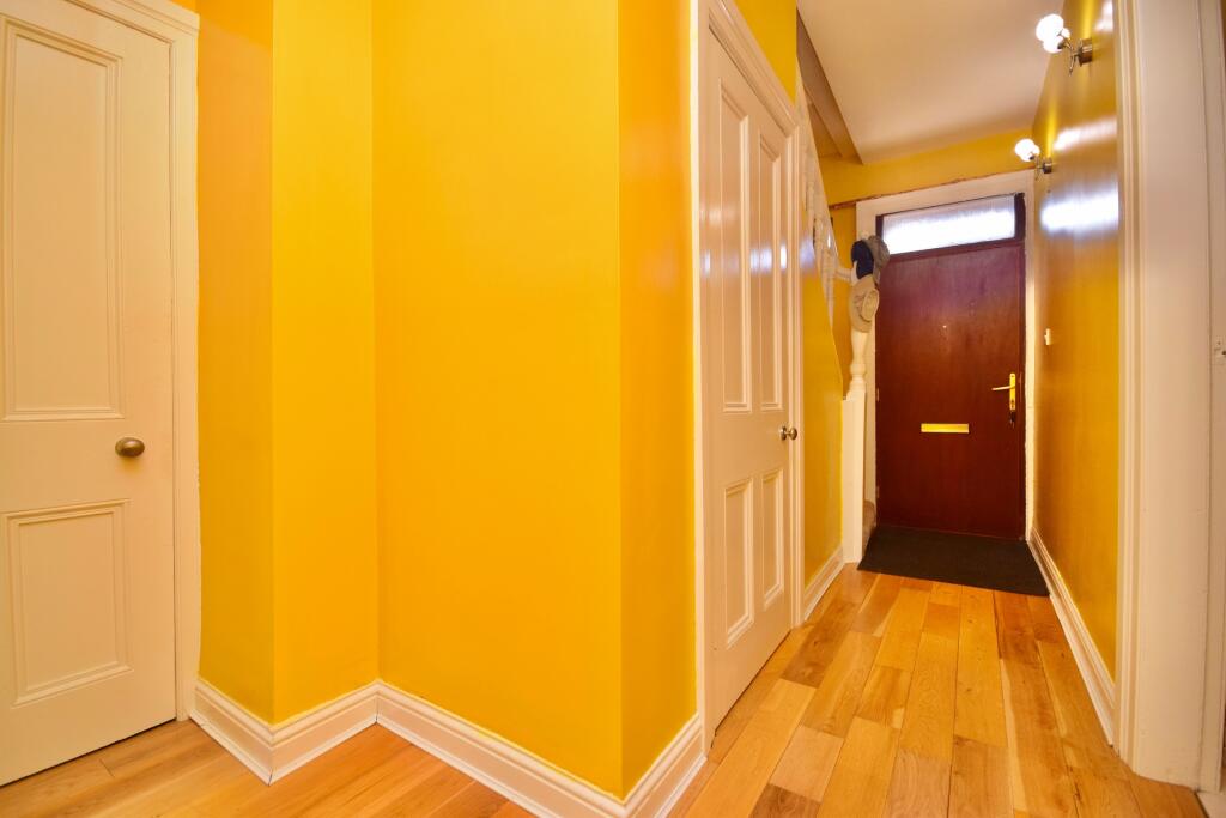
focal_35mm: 15
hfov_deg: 100.4
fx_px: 511
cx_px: 613
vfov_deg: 77.3
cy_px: 409
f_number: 6.3
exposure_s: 1/60
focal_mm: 10
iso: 800
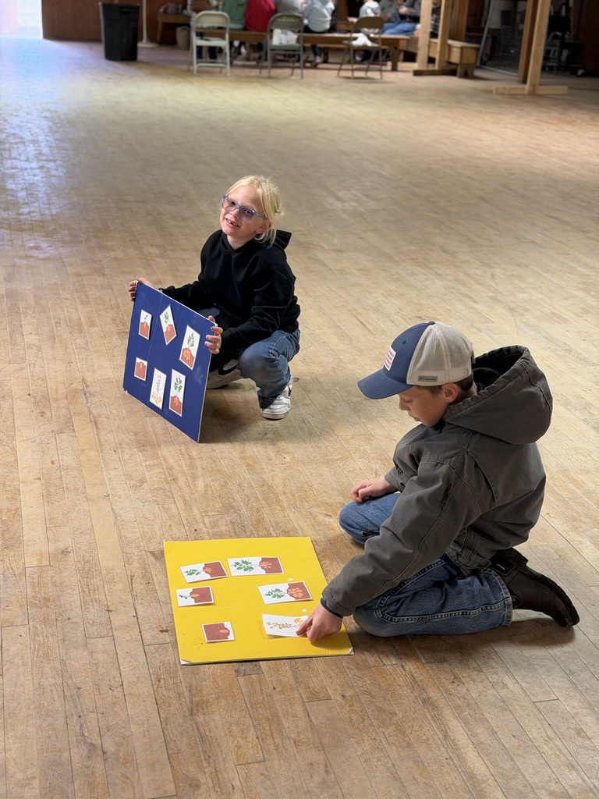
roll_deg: -2.9
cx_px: 300
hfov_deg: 30.3
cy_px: 400
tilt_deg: -21.5
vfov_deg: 39.7
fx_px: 1107
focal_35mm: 48
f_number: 1.78
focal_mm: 6.76
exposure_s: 1/60
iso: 160
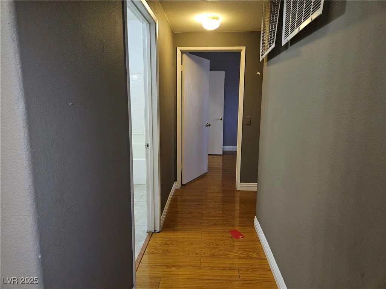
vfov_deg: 58.9
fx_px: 256
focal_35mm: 23
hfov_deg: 73.9
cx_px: 193
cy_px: 144
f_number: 1.8
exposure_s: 1/24
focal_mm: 5.4
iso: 125
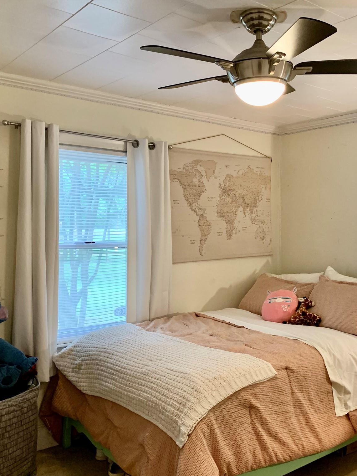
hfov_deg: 40.3
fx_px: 481
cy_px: 240
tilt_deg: -3.2
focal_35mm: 35
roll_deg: -0.3
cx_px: 232
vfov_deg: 52.6
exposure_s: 1/60
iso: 200
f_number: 1.8
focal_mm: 4.25
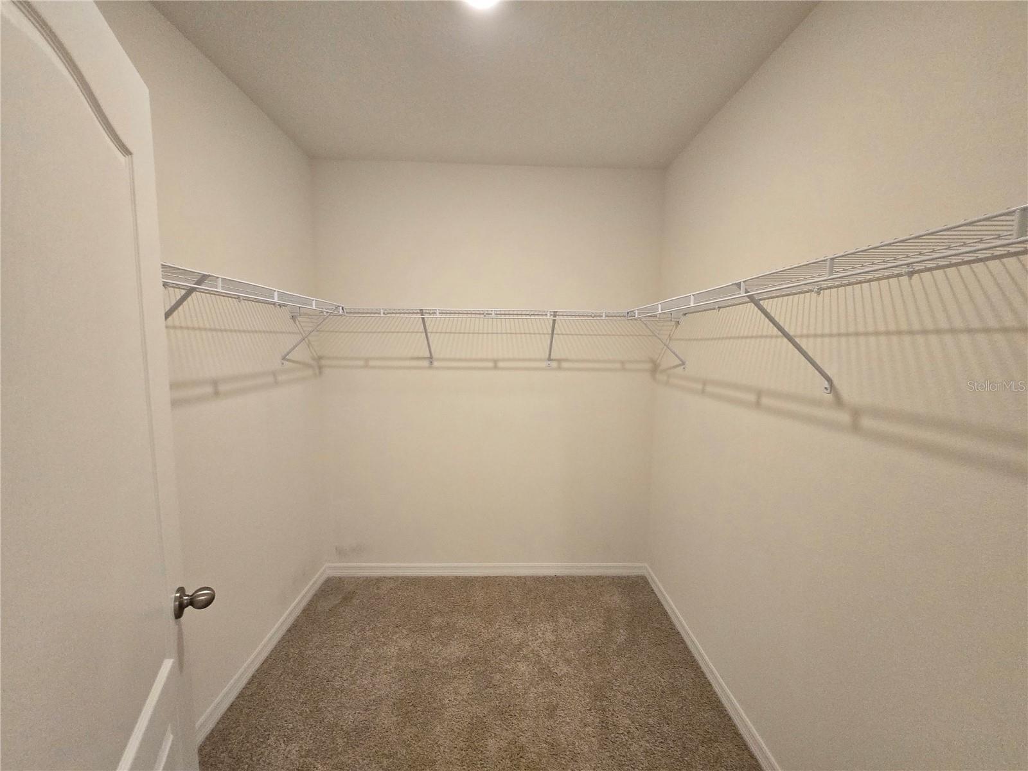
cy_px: 386
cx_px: 514
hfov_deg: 106.2
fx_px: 386
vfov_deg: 89.9
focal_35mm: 13
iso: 200
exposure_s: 1/60
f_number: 2.2
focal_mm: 1.7
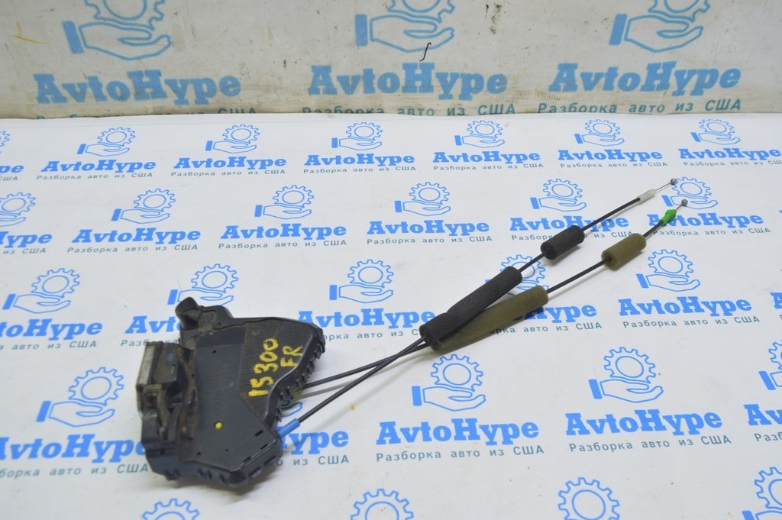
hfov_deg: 57.3
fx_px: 716
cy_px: 260
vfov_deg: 39.9
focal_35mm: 33
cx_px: 391
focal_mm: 22
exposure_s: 1/20
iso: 400
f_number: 5.6
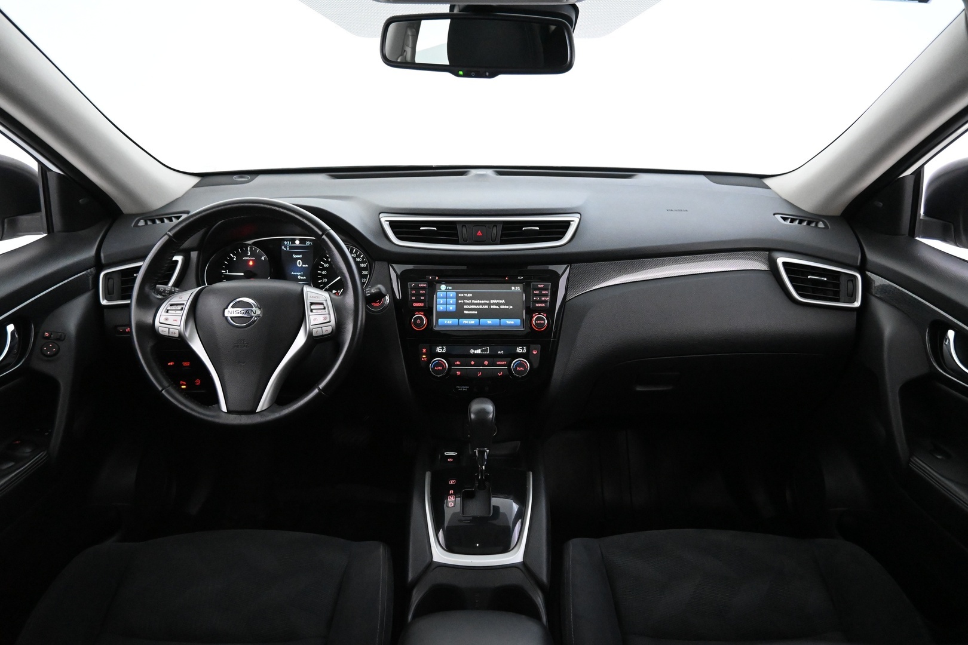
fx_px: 645
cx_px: 484
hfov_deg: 73.7
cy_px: 322
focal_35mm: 24
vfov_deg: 53.1
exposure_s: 1/40
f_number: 4
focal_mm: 16
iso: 6400
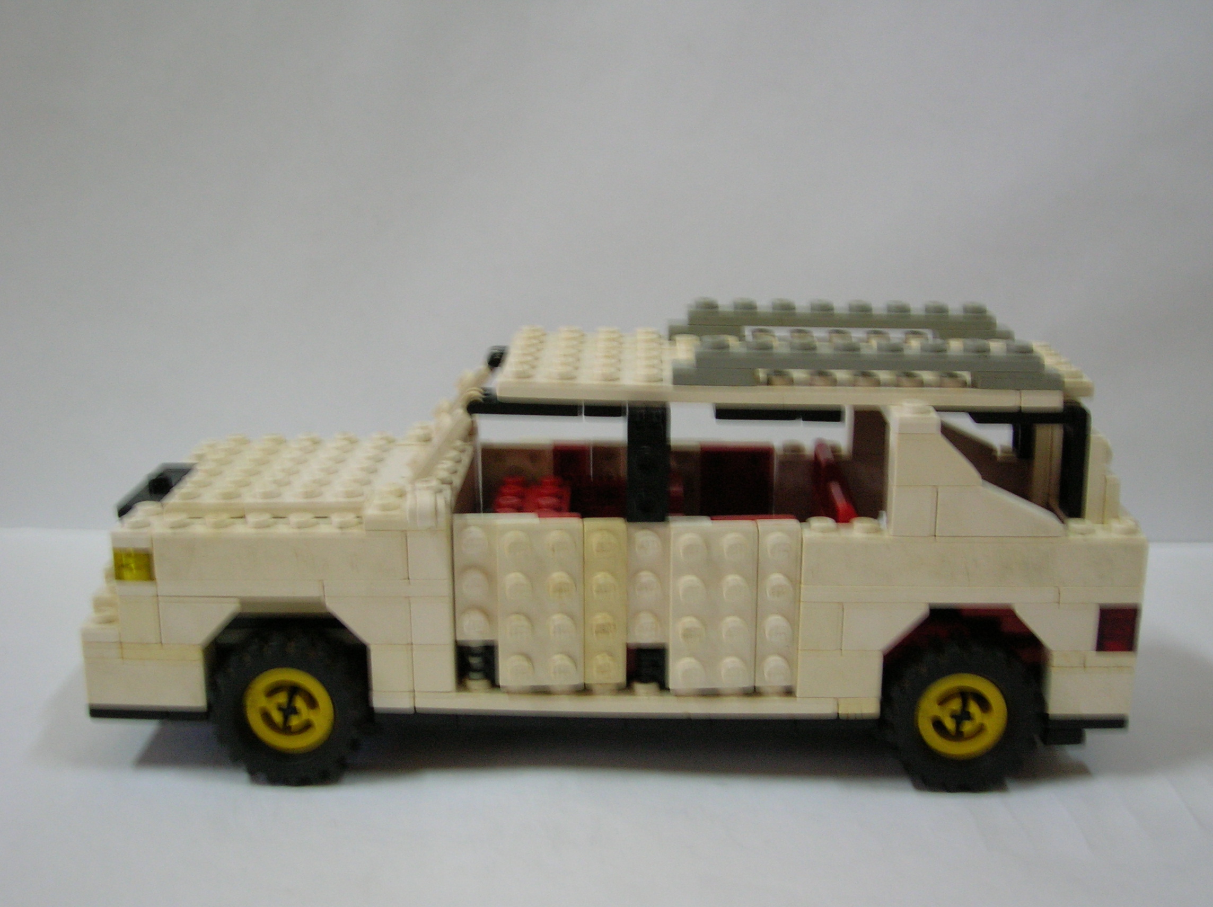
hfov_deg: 44.8
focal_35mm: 42
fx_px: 1471
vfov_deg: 34.3
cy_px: 454
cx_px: 606
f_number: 3.1
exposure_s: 1/5.8
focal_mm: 7
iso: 100
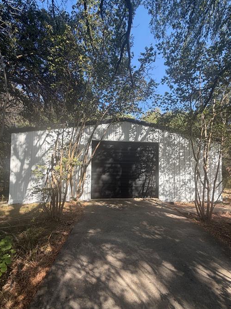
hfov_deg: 77.9
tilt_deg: +2.5
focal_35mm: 16
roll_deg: -1.2
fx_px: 142
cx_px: 126
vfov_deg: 94.1
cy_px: 172
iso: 50
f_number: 2.2
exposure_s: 1/313
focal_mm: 2.22
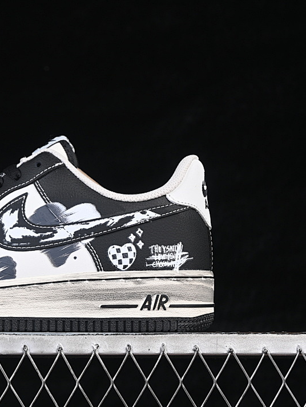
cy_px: 204
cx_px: 4
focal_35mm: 109
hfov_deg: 13.4
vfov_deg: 18.0
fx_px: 1284
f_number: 6.3
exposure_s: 1/60
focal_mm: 50
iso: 160
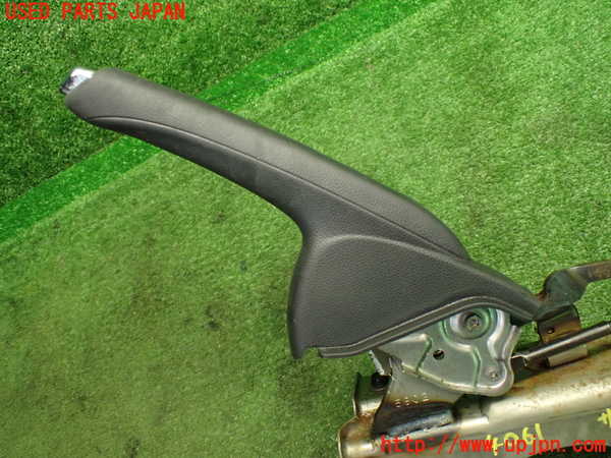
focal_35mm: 30
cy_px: 229
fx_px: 530
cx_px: 306
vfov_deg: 46.8
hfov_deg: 60.0
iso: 800
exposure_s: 1/80
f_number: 2.3
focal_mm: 5.4
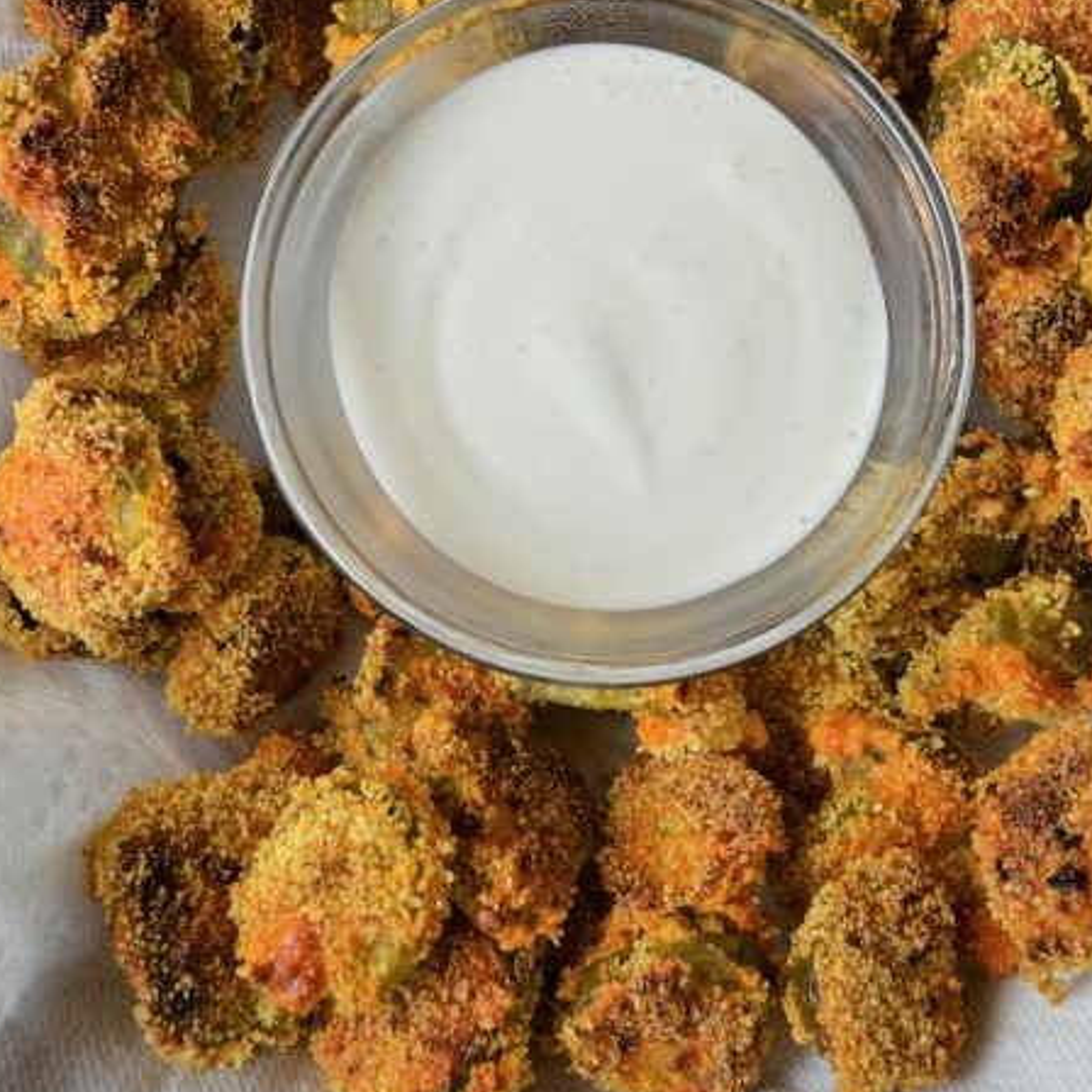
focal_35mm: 64
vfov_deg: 26.6
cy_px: 311
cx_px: 609
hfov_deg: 26.9
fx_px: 2284
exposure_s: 1/160
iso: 400
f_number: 3.8
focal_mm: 22
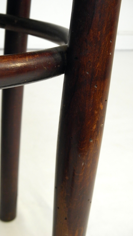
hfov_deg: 24.9
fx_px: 301
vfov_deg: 42.9
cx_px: 51
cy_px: 118
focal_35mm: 48
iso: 200
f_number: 3.9
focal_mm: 7.9
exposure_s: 1/15
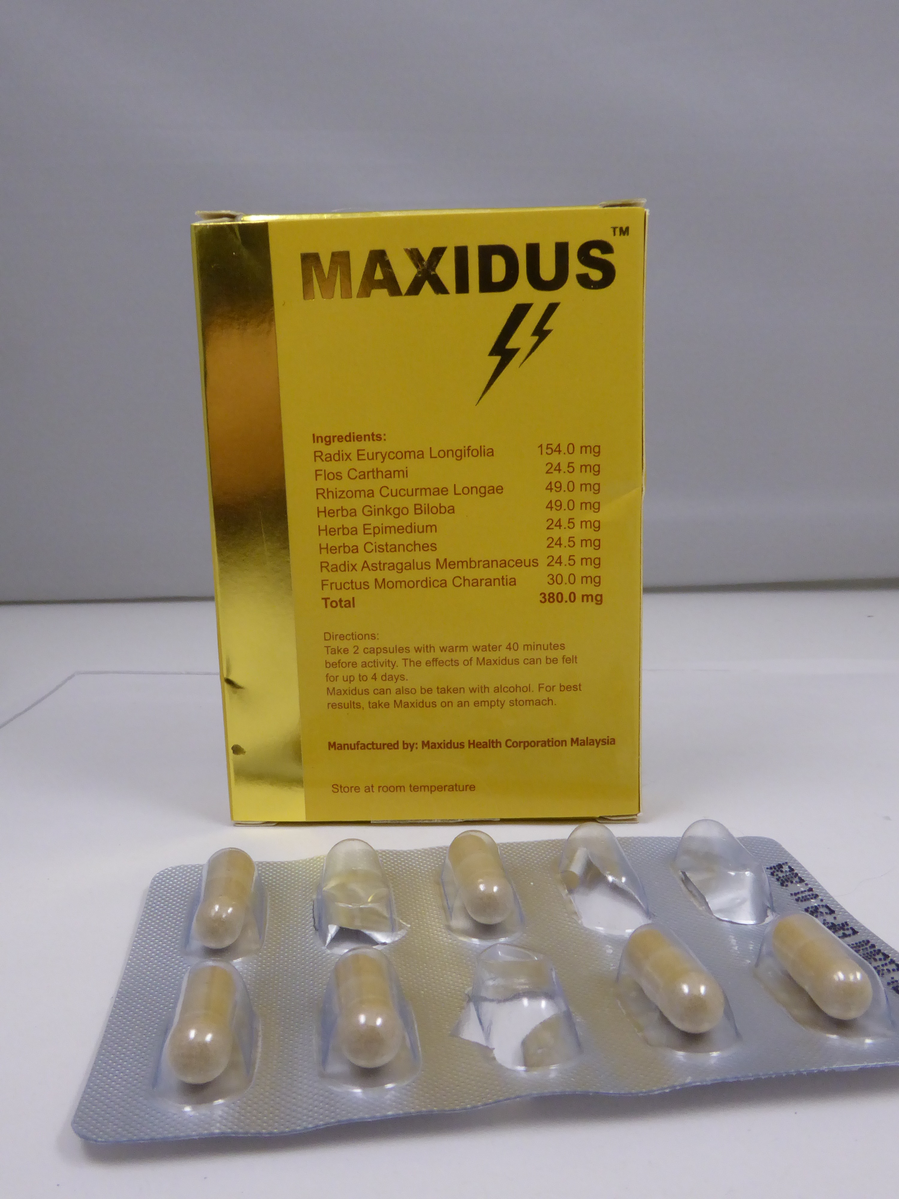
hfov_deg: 45.4
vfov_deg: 58.4
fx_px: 1073
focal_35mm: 31
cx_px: 450
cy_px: 600
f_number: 7.1
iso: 400
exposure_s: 1/30
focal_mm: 5.4
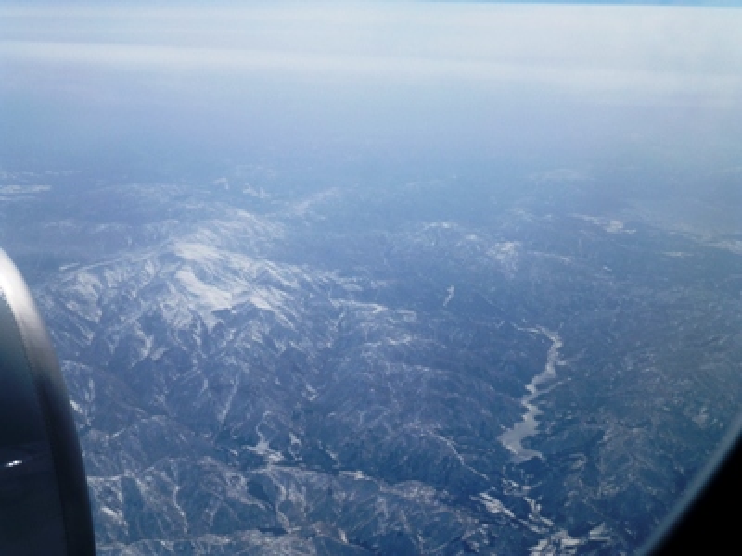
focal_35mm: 51
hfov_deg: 37.5
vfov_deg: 28.6
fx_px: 1093
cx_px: 371
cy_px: 278
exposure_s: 1/1600
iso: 100
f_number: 4.5
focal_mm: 9
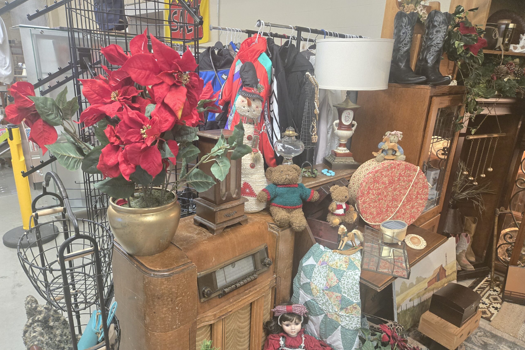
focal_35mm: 24
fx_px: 350
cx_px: 262
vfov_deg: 53.0
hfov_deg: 73.7
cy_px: 194
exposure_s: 1/120
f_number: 1.8
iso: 800
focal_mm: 5.4
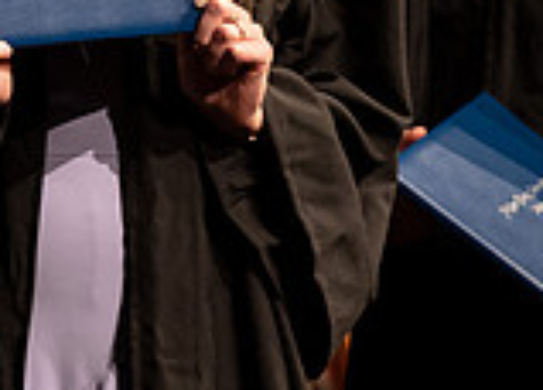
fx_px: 17263
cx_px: -436
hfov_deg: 1.8
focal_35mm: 1118
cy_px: 44
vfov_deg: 1.3
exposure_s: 1/200
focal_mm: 200
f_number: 2.8
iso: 1250
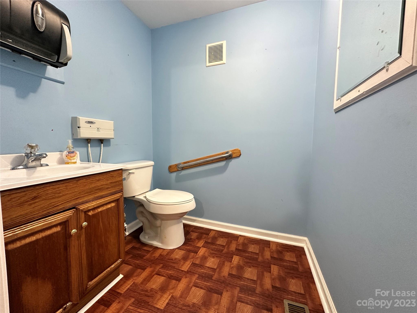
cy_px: 156
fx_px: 169
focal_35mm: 14
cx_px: 208
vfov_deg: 85.7
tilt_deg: -3.9
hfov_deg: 102.1
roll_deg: -0.3
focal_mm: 2.22
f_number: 2.2
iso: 250
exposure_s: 1/60
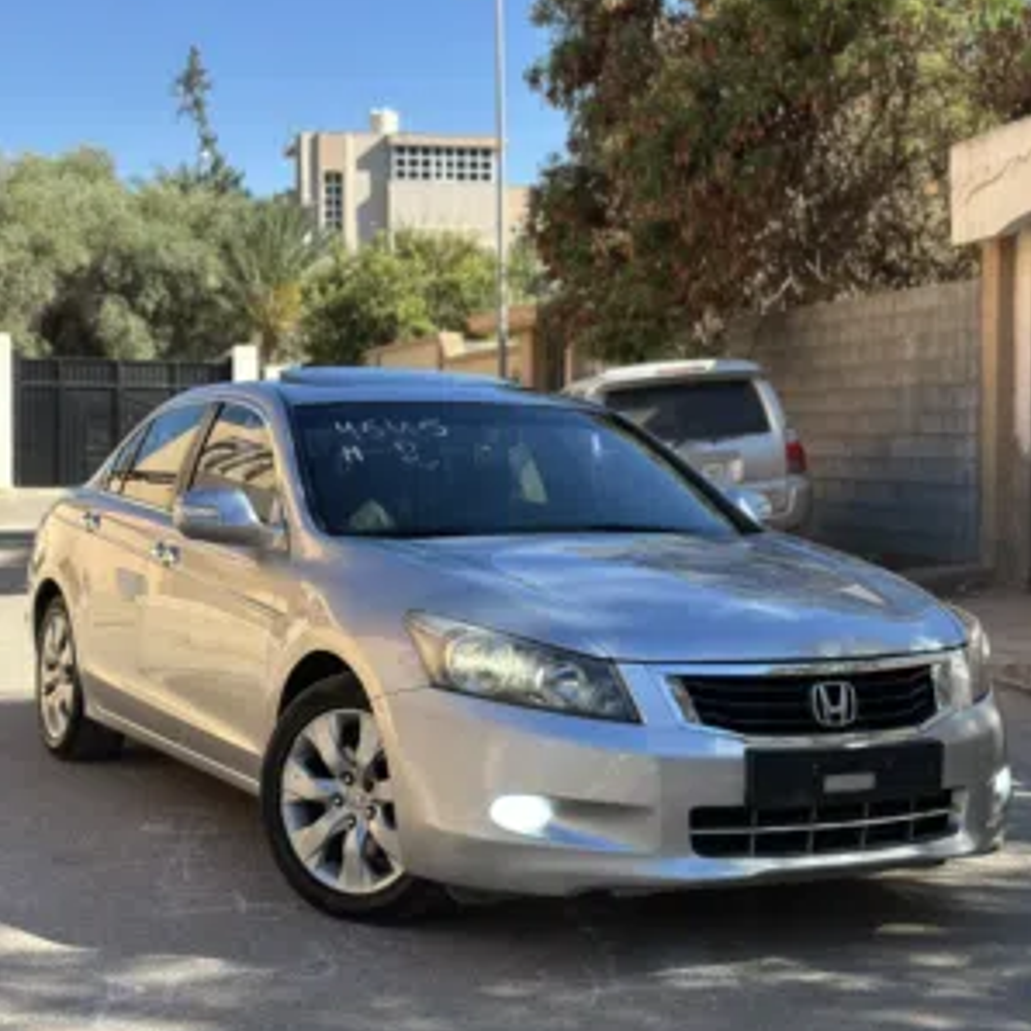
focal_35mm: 57
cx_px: 516
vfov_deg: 30.0
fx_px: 1921
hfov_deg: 30.0
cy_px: 498
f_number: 1.78
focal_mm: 6.86
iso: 100
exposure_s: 1/2667
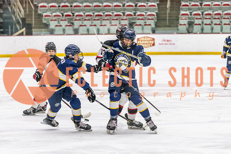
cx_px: 124
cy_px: 90
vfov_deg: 7.3
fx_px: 1215
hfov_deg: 10.9
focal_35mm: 189
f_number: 2.8
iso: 3200
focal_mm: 110
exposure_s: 1/640
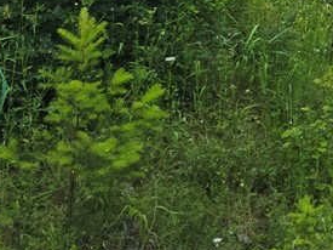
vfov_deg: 10.1
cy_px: -279
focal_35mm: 134
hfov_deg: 12.1
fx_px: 1288
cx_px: 779
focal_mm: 6.3
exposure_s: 1/180
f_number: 1.7
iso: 16
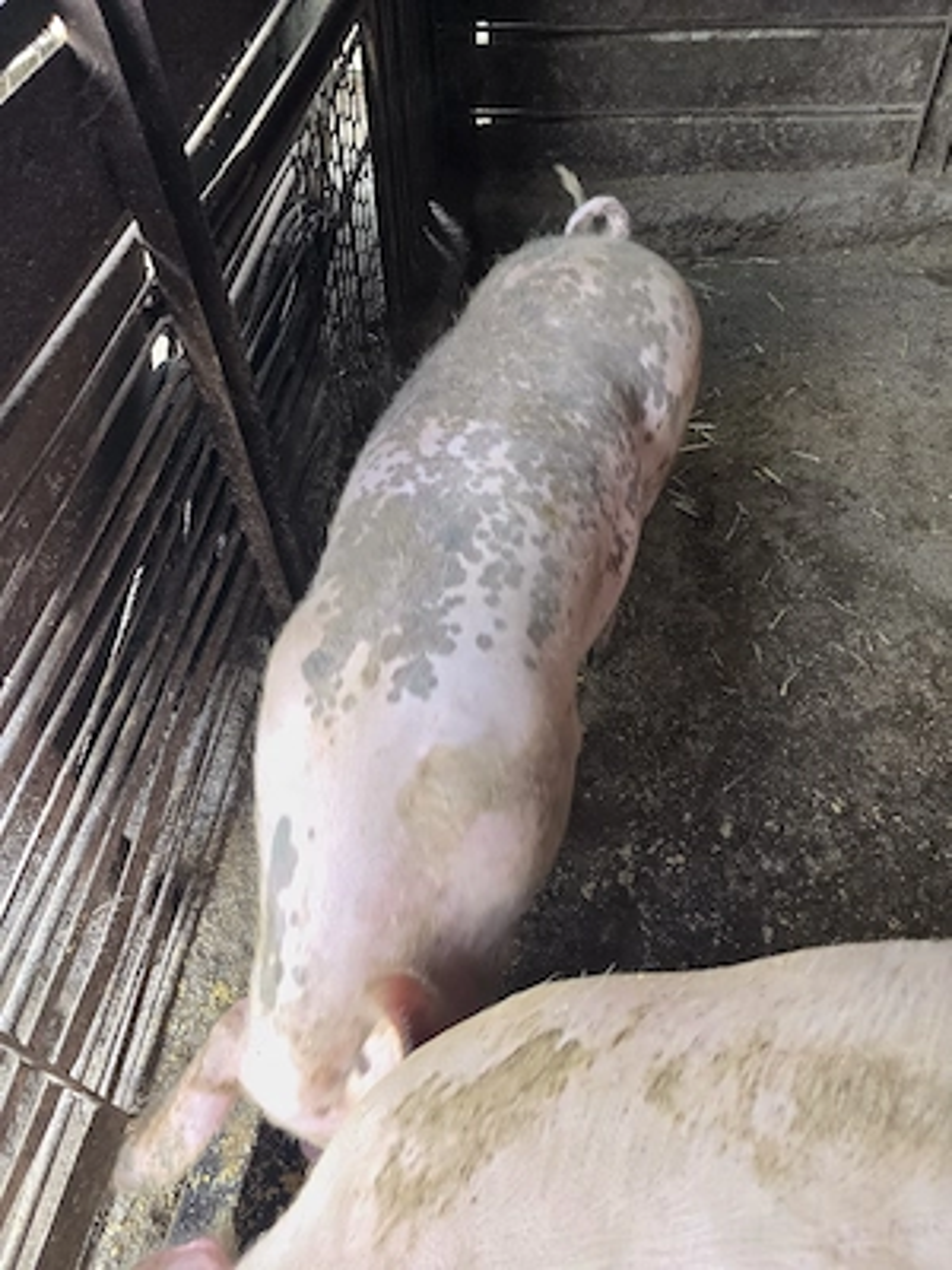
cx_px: 476
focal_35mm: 23
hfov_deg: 58.9
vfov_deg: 73.9
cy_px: 635
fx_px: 843
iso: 200
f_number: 1.7
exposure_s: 1/182
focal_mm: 6.3
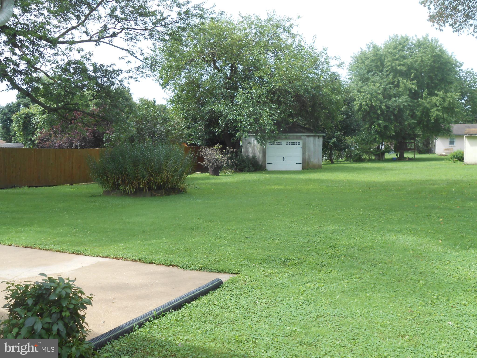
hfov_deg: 49.0
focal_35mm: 38
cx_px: 238
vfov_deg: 37.7
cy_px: 179
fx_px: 524
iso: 80
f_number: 4.2
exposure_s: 1/250
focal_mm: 6.8
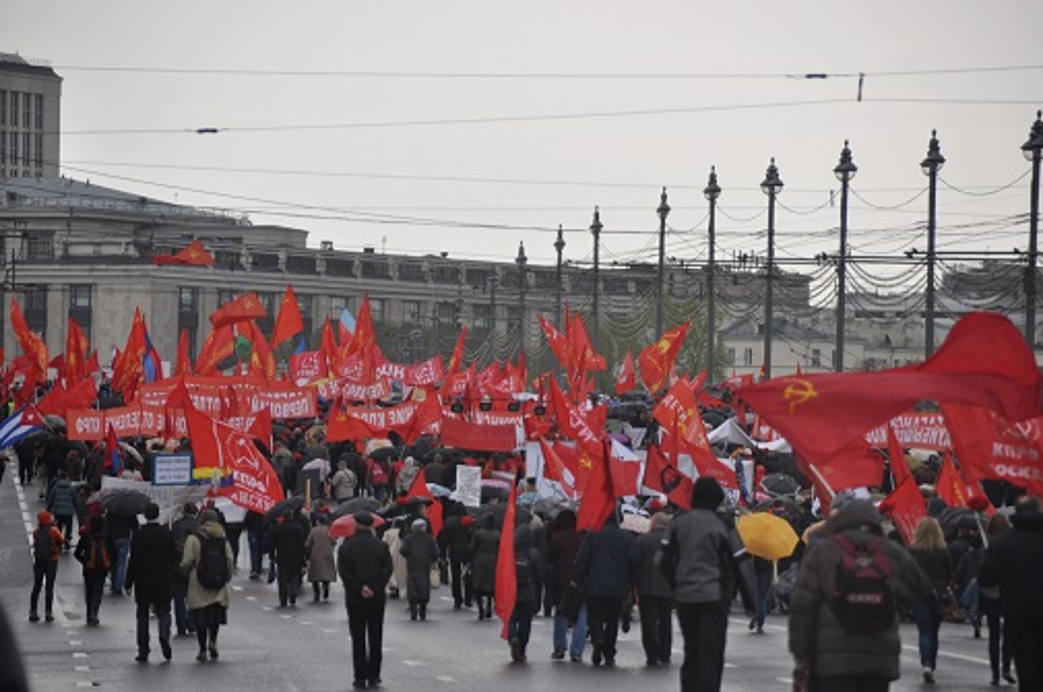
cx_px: 522
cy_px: 346
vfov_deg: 4.9
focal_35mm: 278
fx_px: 8027
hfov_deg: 7.4
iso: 220
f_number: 6
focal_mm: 185
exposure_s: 1/200
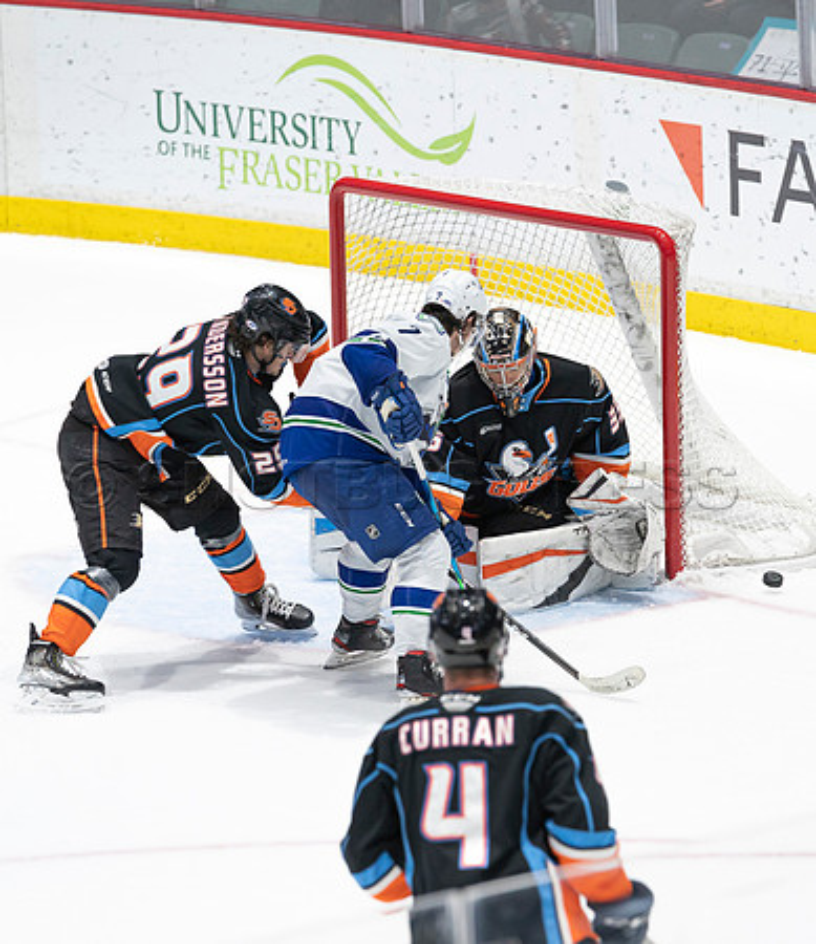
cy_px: 465
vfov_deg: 6.5
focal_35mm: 288
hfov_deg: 5.6
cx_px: 508
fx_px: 8295
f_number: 4
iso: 1600
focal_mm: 200
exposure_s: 1/640
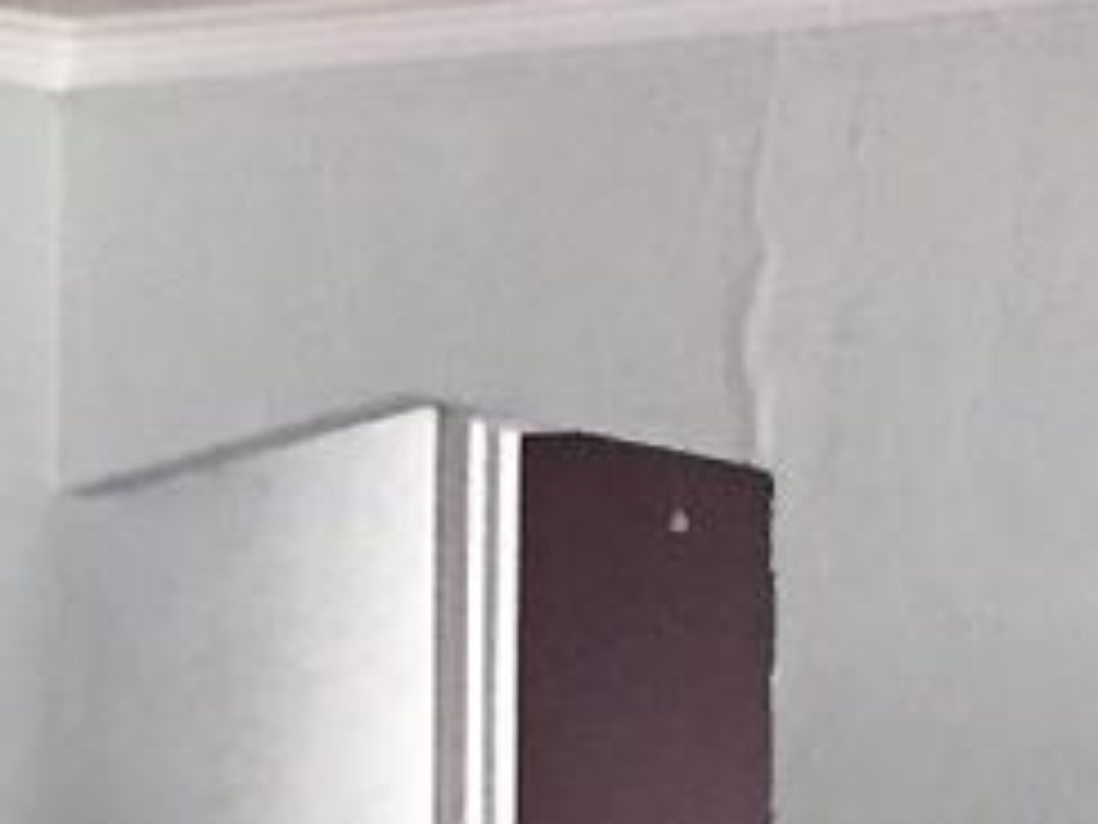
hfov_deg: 10.7
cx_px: -621
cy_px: 1006
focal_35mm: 178
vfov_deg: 8.3
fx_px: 5646
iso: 160
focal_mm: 4.15
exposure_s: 1/30
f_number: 2.2
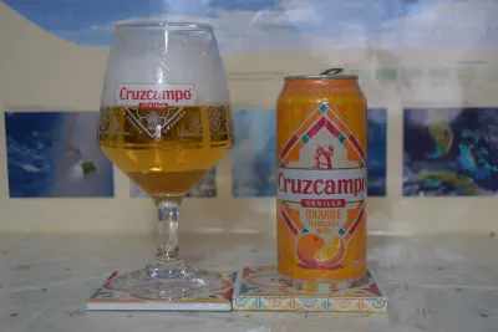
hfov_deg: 35.0
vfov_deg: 23.8
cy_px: 166
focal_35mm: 57
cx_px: 249
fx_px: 789
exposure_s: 1/60
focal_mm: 38
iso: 560
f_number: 4.8
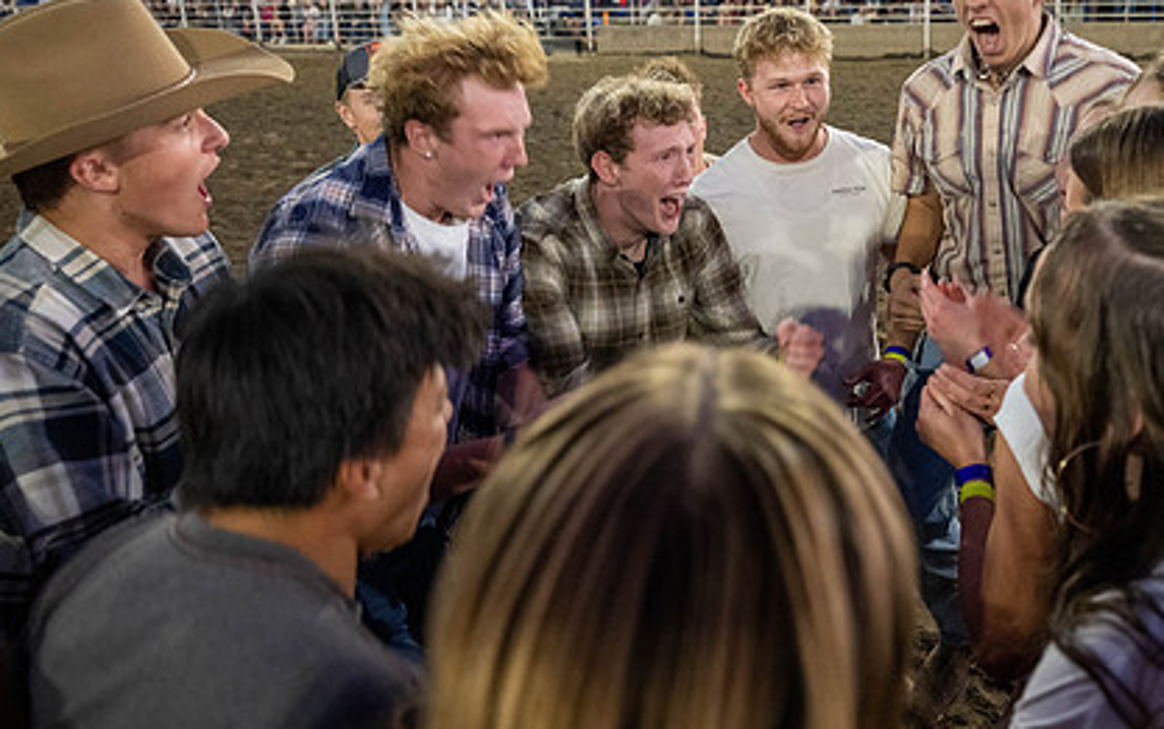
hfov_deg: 55.7
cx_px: 759
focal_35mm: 34
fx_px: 1079
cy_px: 292
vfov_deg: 37.2
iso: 5000
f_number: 3.2
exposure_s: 1/200
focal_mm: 24
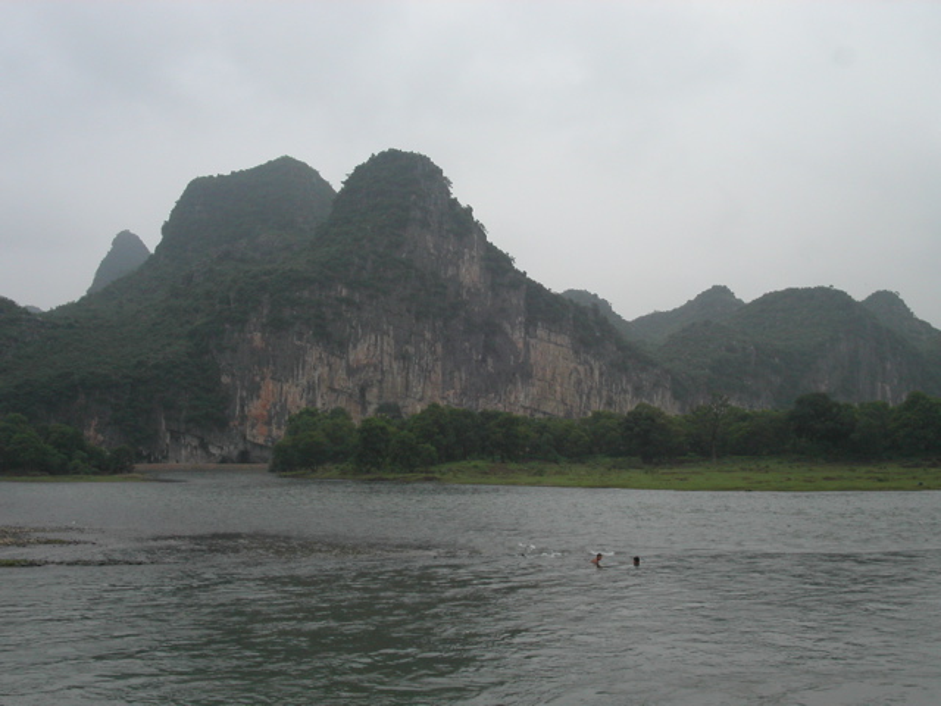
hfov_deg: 46.8
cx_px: 470
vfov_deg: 36.0
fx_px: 1087
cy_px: 353
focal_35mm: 40
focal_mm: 8.4
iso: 100
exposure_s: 1/350
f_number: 8
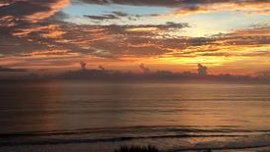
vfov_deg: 25.1
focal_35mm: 46
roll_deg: -1.6
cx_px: 127
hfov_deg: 44.5
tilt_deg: +13.0
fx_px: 329
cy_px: 11
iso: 25
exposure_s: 1/200
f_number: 2.2
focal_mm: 4.15
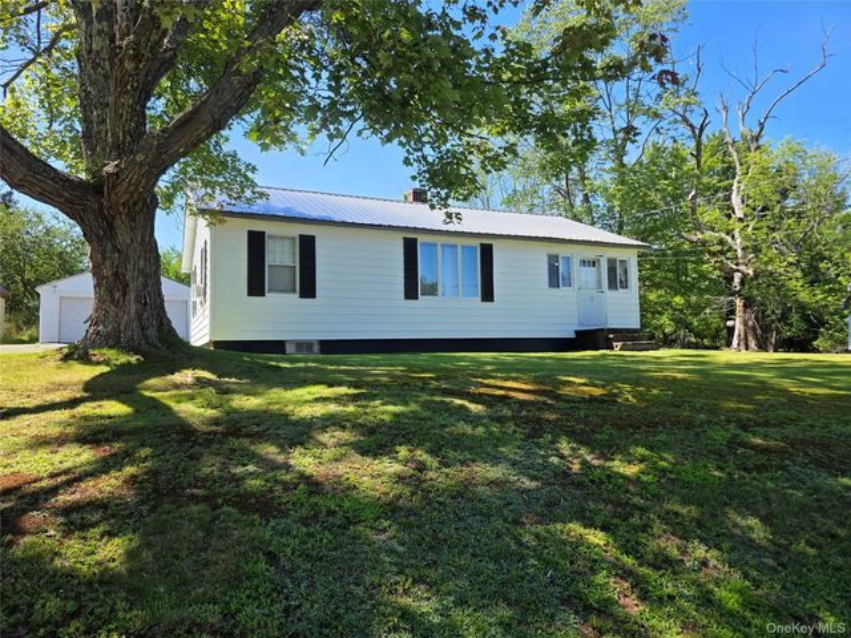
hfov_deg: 73.9
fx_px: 565
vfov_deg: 58.9
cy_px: 319
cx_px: 426
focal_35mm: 23
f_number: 1.7
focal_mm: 6.3
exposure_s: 1/1904
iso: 80
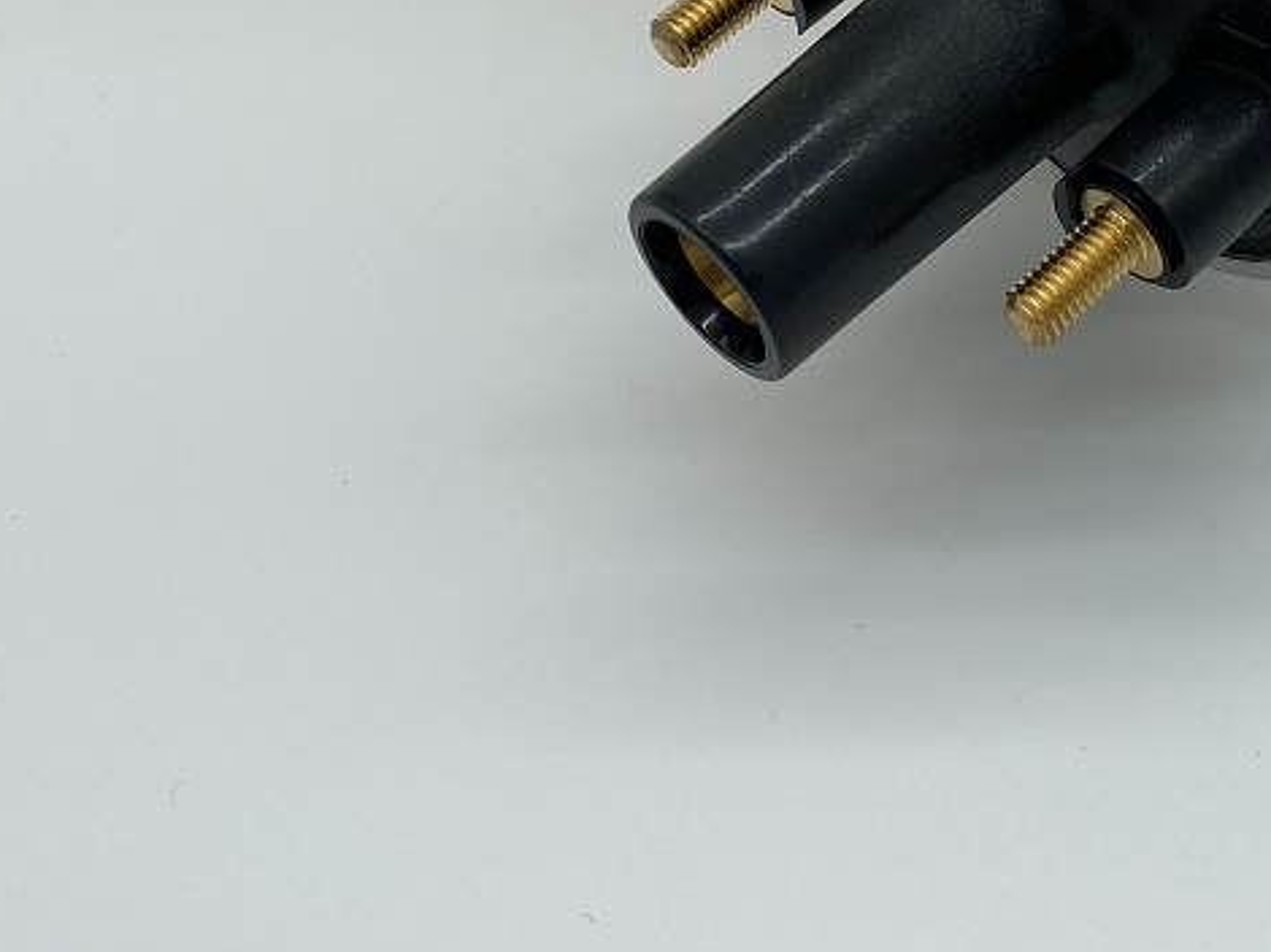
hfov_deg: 27.8
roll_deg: -0.8
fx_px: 2459
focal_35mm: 67
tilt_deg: -42.3
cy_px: -168
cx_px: 1166
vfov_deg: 20.6
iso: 32
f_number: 1.8
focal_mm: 4.25
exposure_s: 1/666
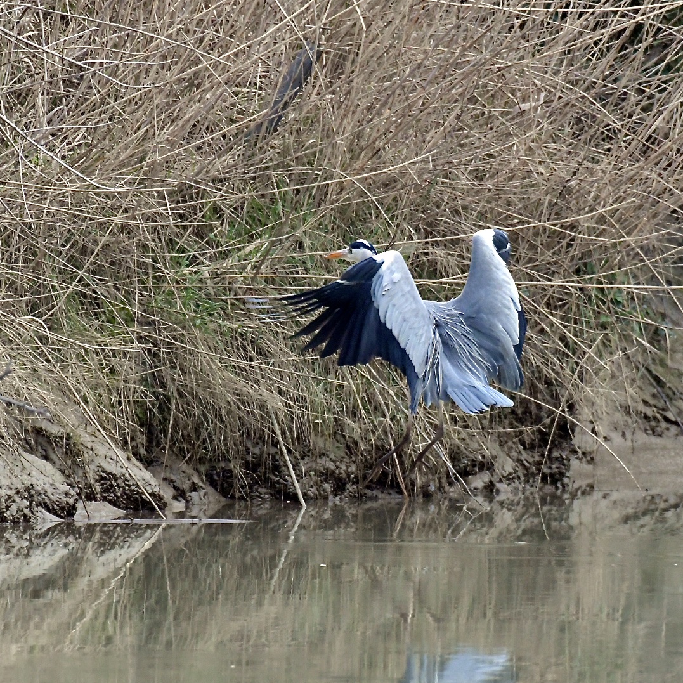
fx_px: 28529
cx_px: 392
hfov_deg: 1.4
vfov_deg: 1.4
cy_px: 341
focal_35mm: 1278
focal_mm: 500
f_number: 7.1
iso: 4500
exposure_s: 1/640
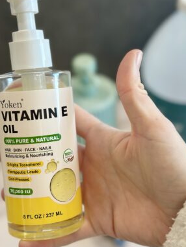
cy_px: 113
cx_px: 106
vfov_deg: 30.7
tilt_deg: -40.5
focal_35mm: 63
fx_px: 451
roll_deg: +3.1
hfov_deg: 23.3
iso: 100
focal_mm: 6.86
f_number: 1.78
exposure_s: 1/120
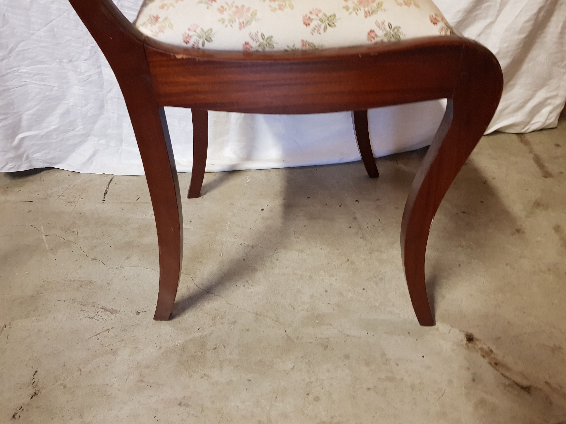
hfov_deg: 67.3
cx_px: 283
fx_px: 425
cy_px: 212
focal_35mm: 26
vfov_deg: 53.1
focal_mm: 4.2
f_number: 1.7
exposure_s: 1/11
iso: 200
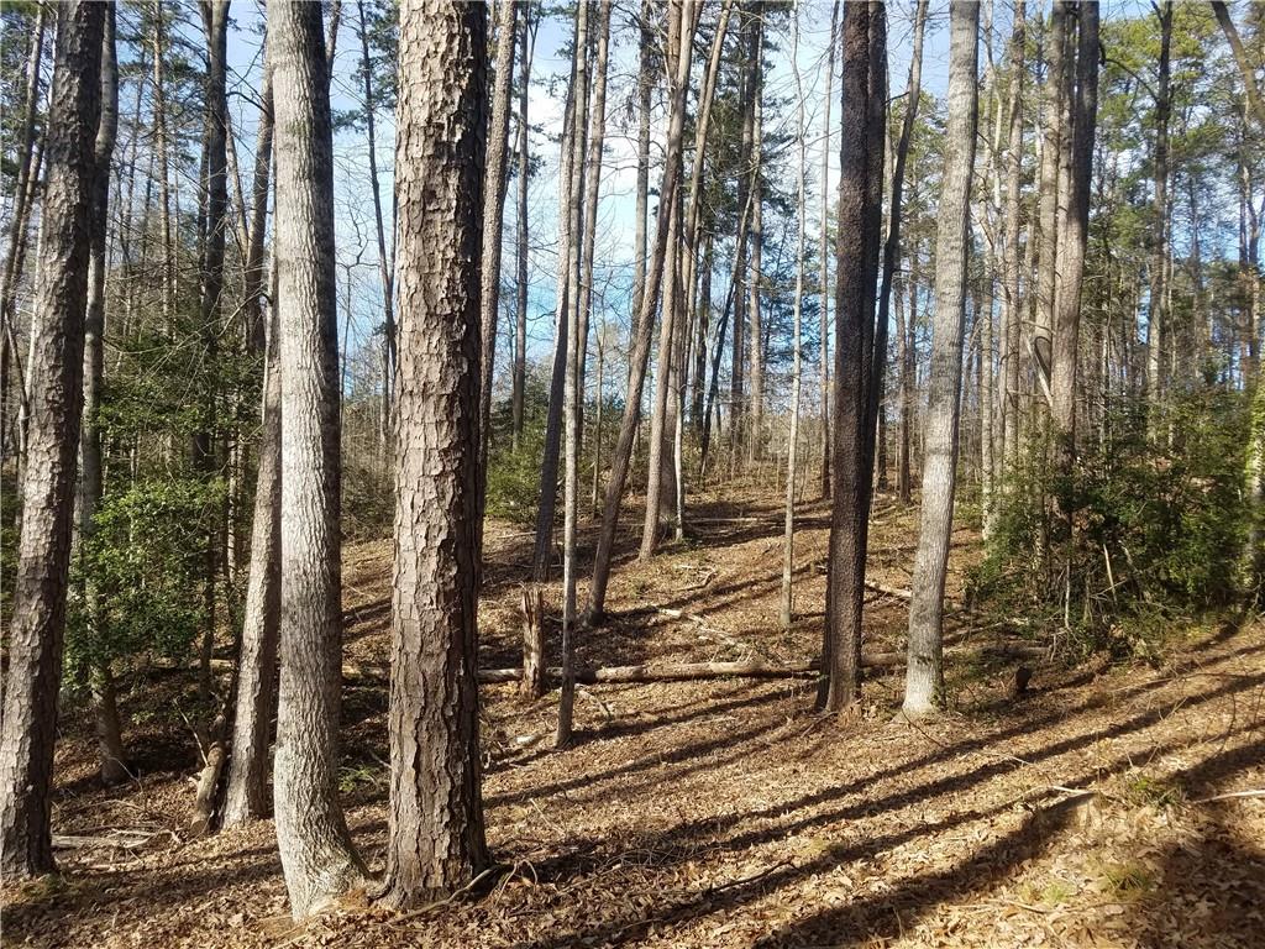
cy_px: 474
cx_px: 632
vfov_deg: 53.1
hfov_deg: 67.3
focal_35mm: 26
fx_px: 950
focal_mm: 4.2
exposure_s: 1/822
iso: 50
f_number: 1.7
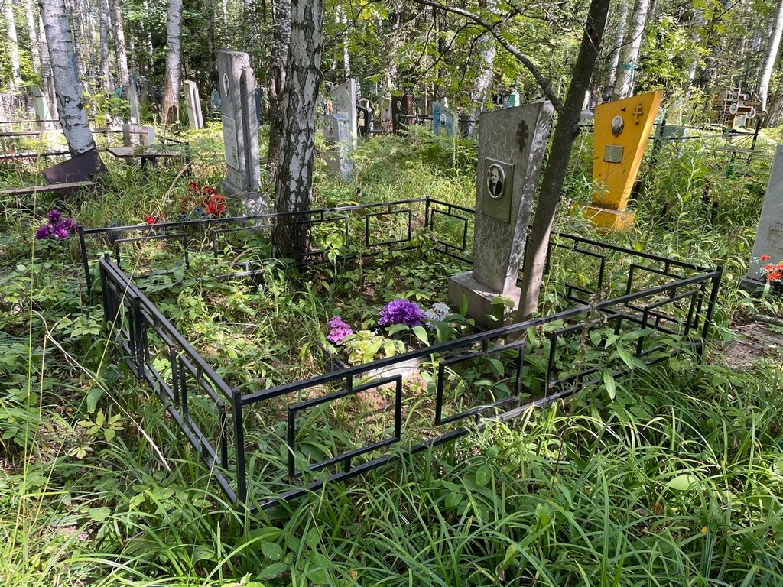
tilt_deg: -14.8
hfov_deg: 67.3
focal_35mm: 26
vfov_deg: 53.1
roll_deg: -1.2
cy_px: 294
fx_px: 588
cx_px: 392
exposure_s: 1/121
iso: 50
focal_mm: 4.2
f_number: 1.6
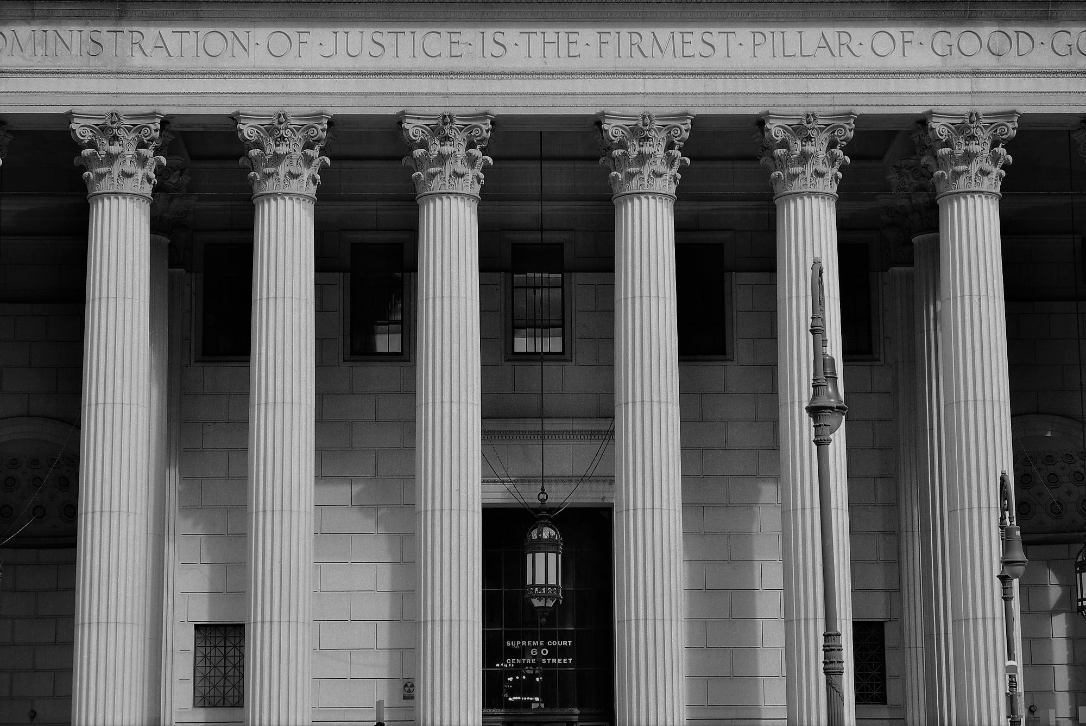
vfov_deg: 16.6
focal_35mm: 82
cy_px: 363
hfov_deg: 24.6
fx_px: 2491
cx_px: 543
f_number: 5
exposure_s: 1/320
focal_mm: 55
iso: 100
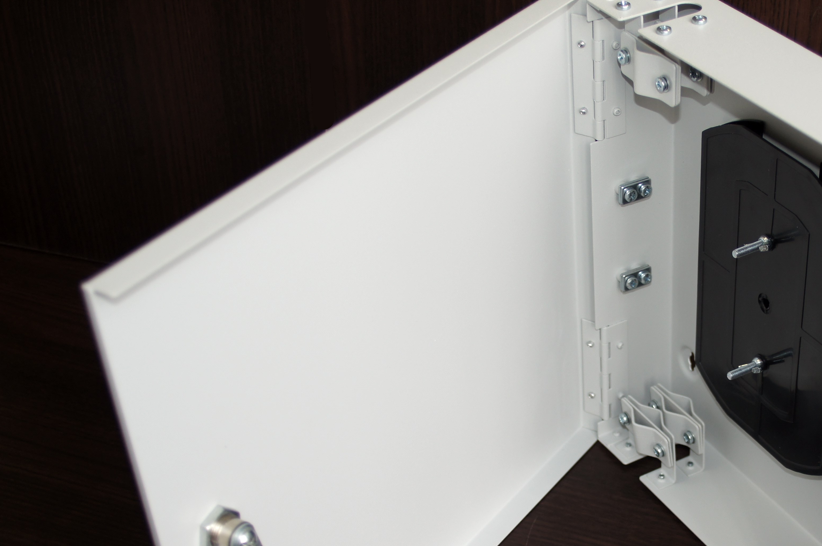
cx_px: 640
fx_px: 1414
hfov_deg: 31.7
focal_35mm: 62
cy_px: 398
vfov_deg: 21.7
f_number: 4
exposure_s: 1/60
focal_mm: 26
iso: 100
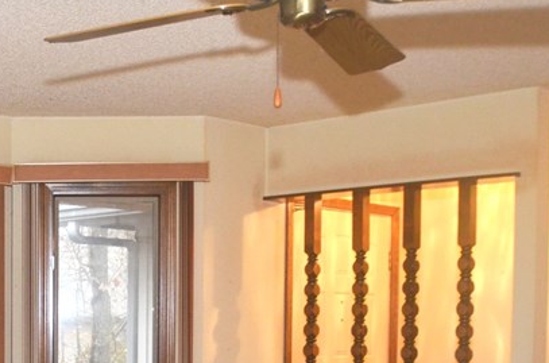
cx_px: 3
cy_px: 431
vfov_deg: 14.3
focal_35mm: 92
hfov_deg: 21.4
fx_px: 1404
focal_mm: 23
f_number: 4
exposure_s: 1/60
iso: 800
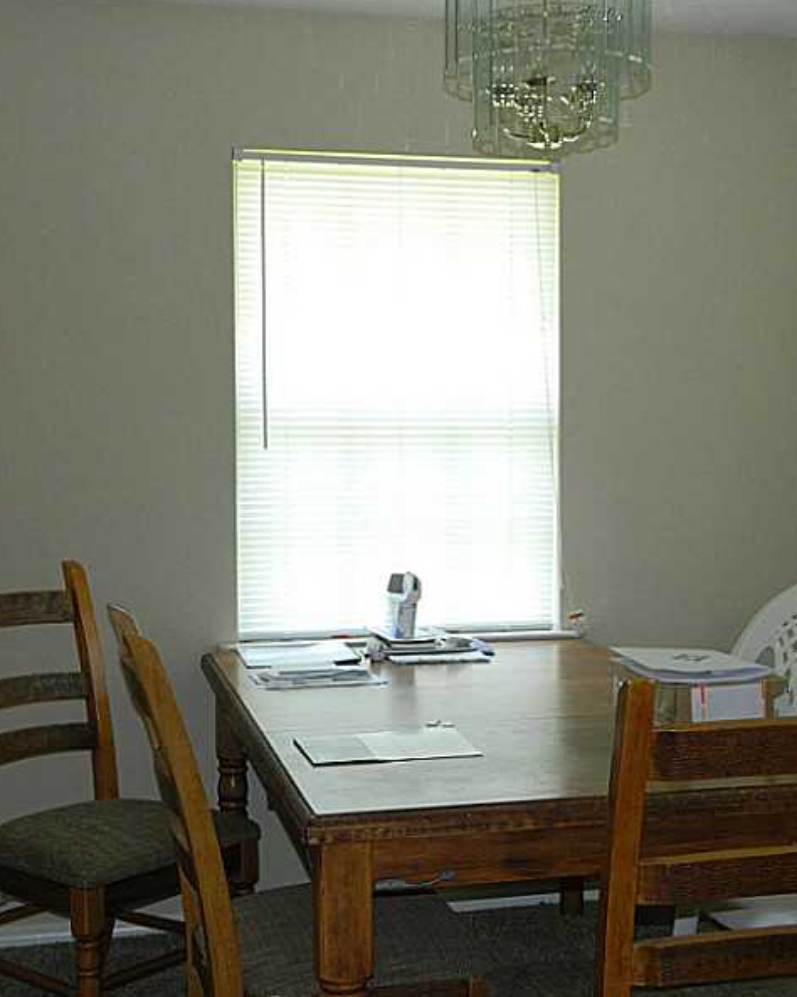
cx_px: 472
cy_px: 498
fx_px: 1593
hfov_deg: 28.0
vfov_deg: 34.8
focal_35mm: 54
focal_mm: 7.3
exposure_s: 1/30
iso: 180
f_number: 3.5
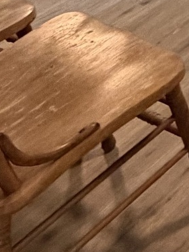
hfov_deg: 12.0
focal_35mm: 86
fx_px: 626
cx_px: 513
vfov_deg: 17.4
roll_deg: -0.4
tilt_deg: -15.4
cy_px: -229
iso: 500
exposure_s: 1/60
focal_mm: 2.22
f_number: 2.2
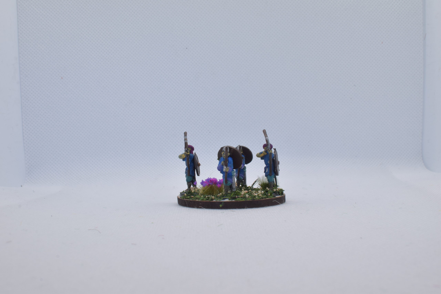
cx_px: 220
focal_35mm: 45
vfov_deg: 29.9
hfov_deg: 43.6
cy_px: 147
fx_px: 551
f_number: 20
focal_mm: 30
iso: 800
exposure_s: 1/60
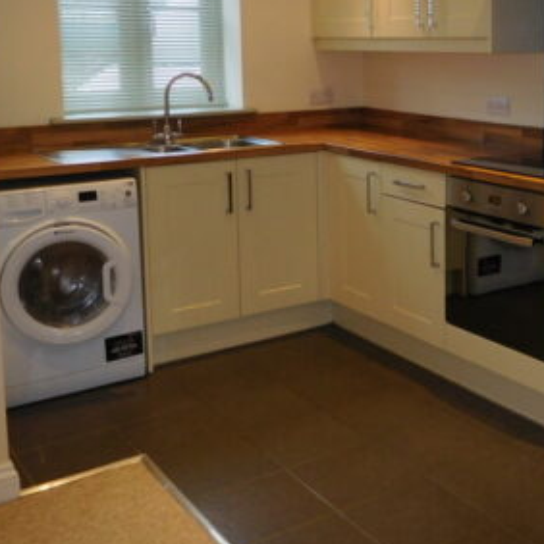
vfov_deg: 35.3
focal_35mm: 47
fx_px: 836
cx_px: 463
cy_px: 141
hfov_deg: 34.5
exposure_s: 1/30
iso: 200
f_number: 3.4
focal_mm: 4.5
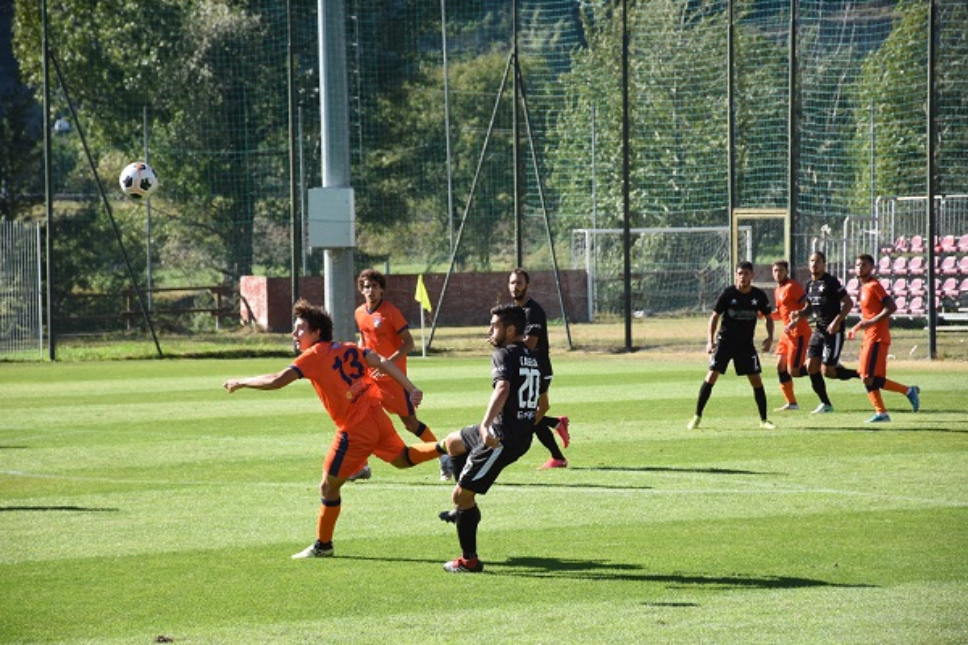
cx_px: 484
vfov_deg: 8.7
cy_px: 322
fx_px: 4235
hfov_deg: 13.0
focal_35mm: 158
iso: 640
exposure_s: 1/1250
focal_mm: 105
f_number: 6.3
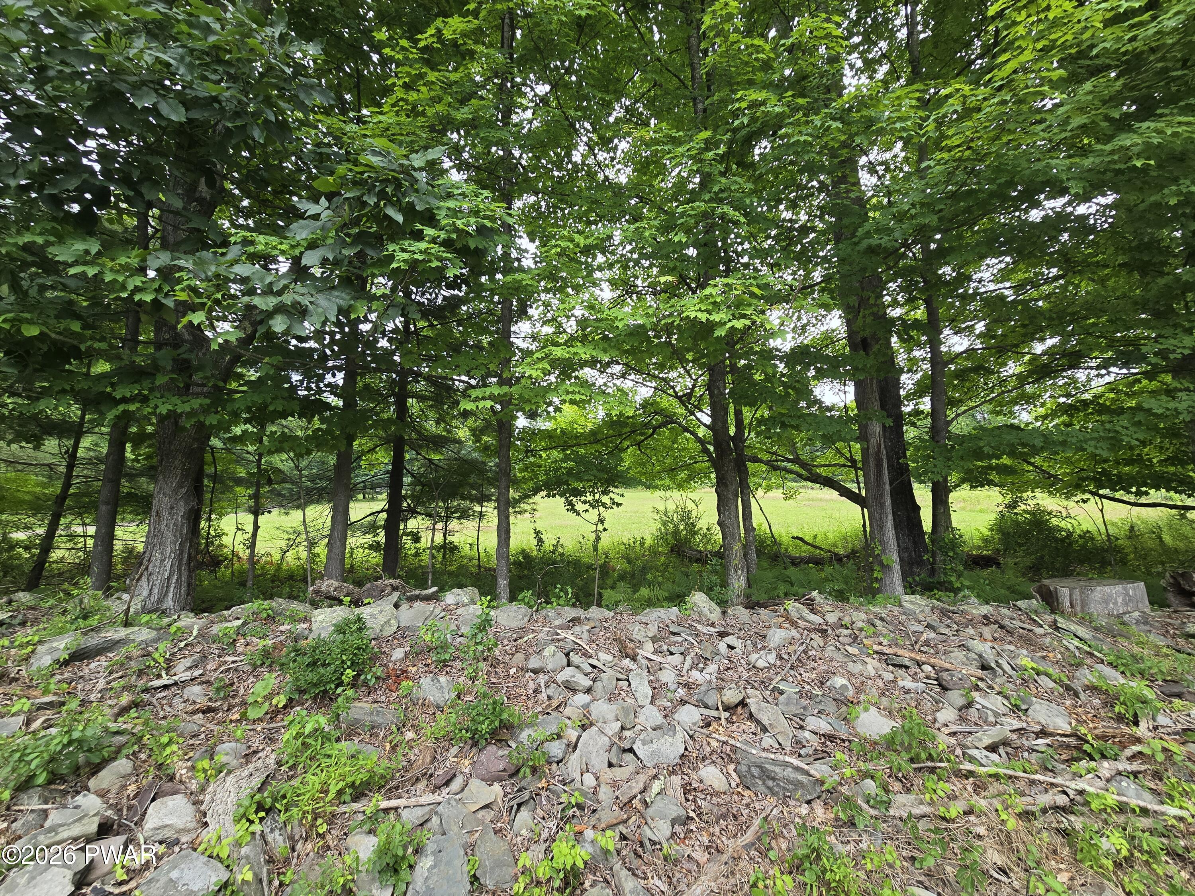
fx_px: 449
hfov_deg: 106.2
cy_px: 448
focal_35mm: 13
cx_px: 598
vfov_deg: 89.9
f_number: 2.2
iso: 64
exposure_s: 1/120
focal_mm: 2.2
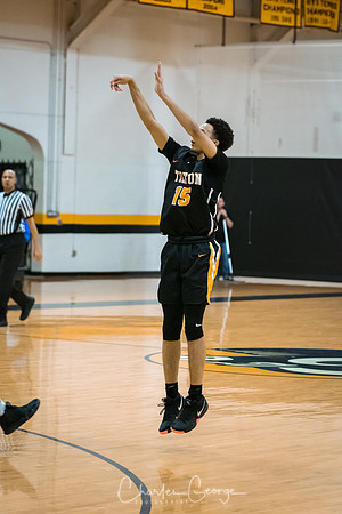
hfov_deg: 9.9
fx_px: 1966
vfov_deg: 14.9
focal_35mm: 138
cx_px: 171
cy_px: 257
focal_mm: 92
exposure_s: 1/400
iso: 3200
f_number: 2.8
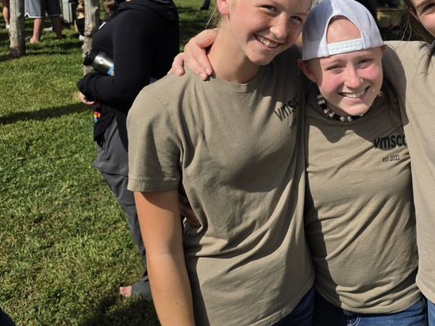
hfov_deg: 40.7
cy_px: 71
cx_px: 386
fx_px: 540
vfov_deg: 32.8
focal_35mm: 43
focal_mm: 6.5
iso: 50
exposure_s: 1/7939
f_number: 1.4
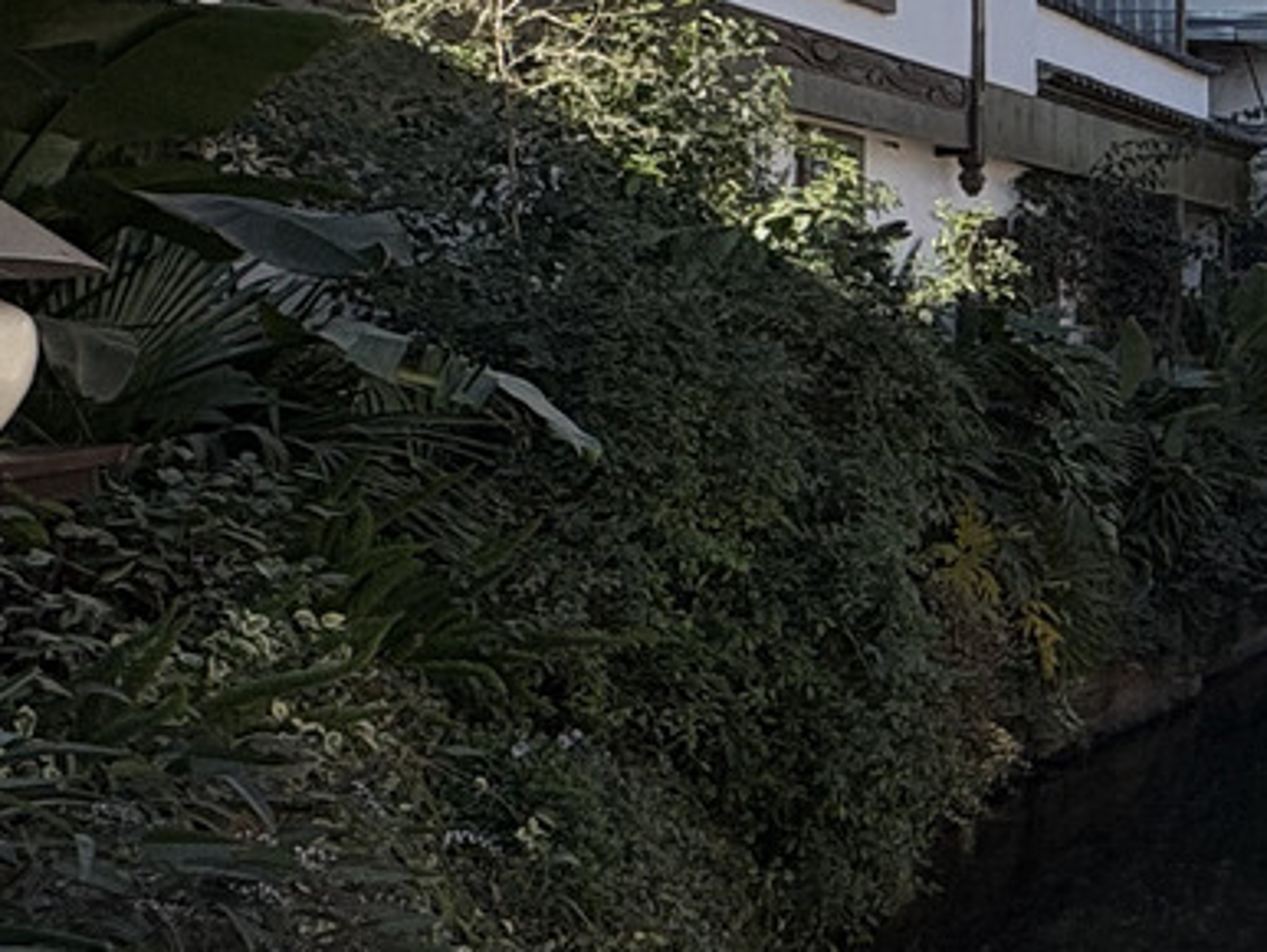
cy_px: 299
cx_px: 1825
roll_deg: +0.5
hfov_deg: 25.9
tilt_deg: +1.7
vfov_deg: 25.1
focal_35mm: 58
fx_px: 2124
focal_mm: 2.22
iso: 50
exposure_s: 1/1256
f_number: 2.2
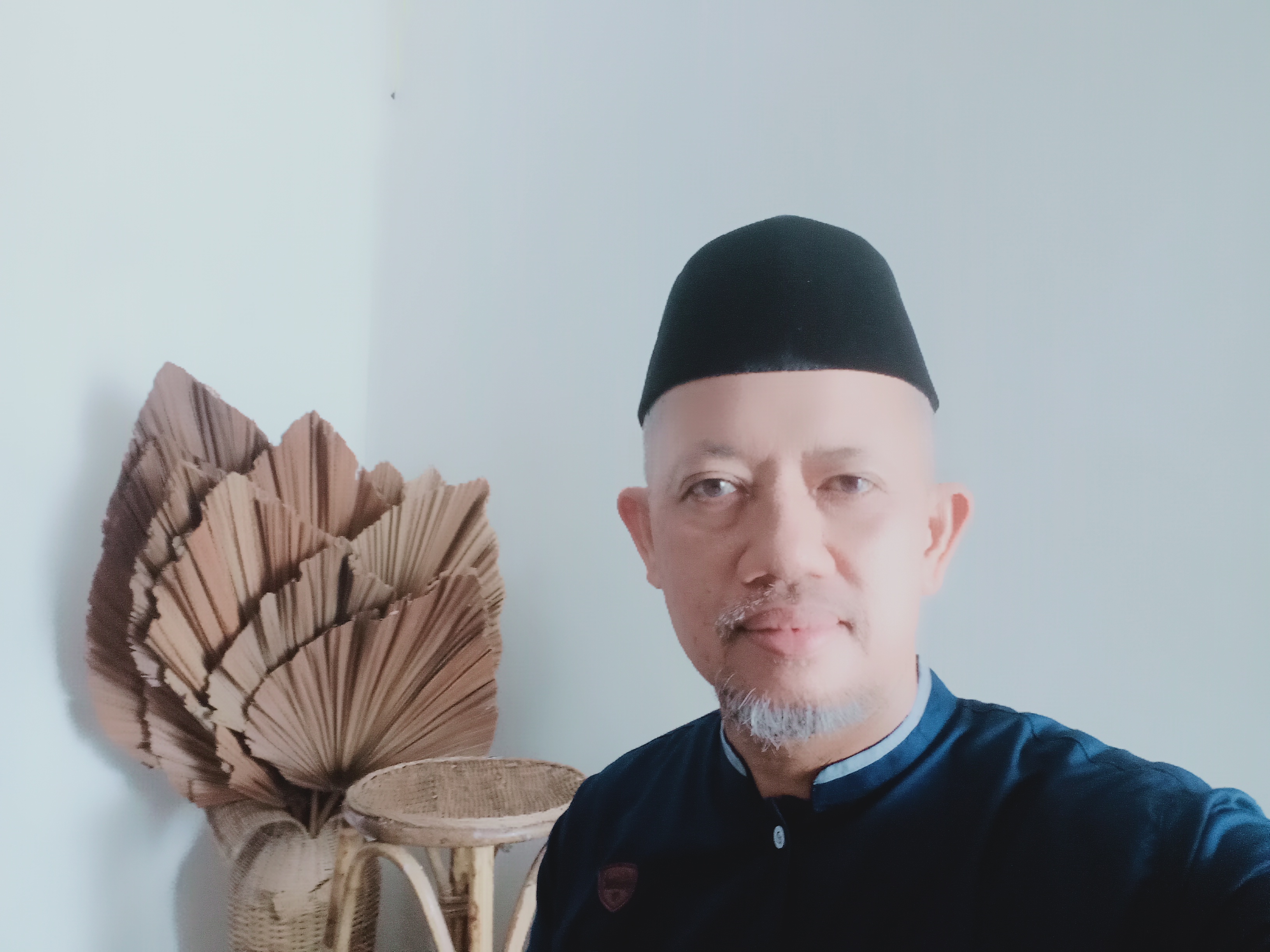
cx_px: 635
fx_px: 1027
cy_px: 476
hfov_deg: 63.4
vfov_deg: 49.7
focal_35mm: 28
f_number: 2
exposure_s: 1/25
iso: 425
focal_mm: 2.75
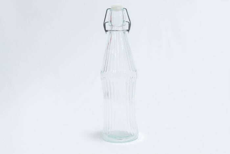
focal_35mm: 43
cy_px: 77
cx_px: 115
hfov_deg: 45.4
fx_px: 275
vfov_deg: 31.2
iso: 2500
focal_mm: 29
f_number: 10
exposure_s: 1/125
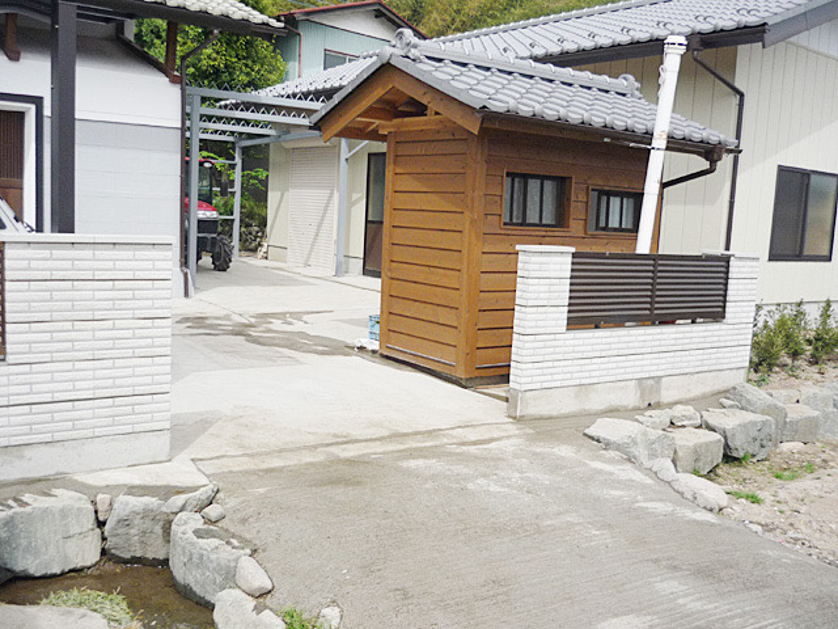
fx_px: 799
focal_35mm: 33
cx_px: 419
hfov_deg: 55.4
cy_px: 314
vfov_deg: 42.9
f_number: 8
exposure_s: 1/160
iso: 100
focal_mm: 5.5
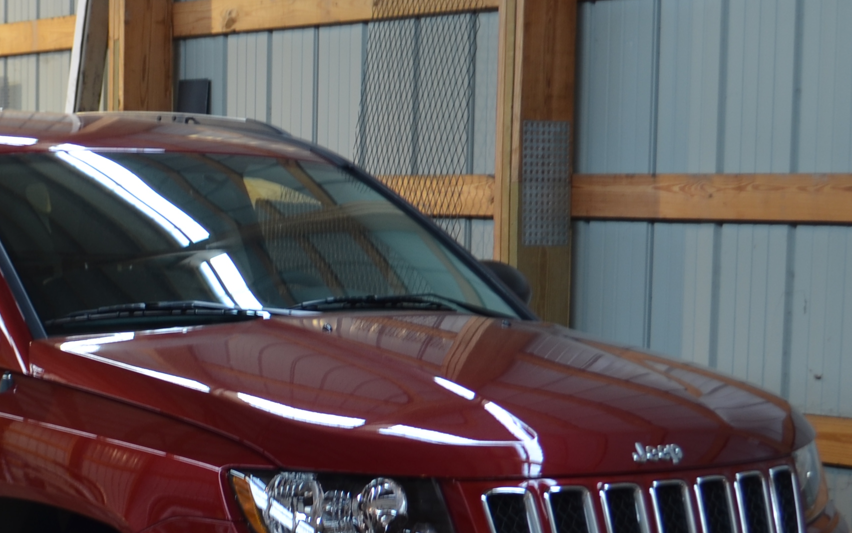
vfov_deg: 13.4
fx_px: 2253
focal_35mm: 97
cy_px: 474
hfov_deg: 21.3
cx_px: 234
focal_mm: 22
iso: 100
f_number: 4
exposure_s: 1/1.6
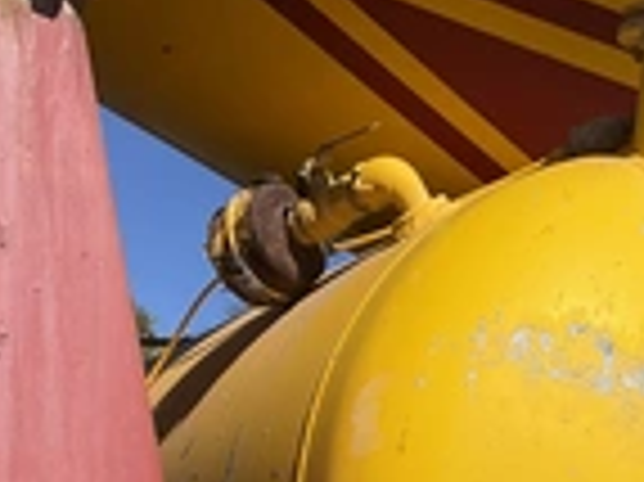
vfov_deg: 17.1
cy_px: 622
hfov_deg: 24.1
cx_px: 414
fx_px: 1506
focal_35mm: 81
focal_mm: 3
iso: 25
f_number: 1.8
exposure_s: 1/3125
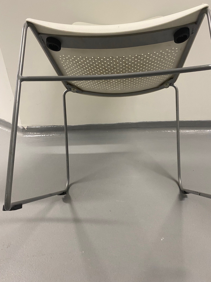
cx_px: 106
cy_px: 141
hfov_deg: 53.1
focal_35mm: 26
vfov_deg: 67.3
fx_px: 211
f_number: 1.8
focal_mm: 4.25
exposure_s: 1/50
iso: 200
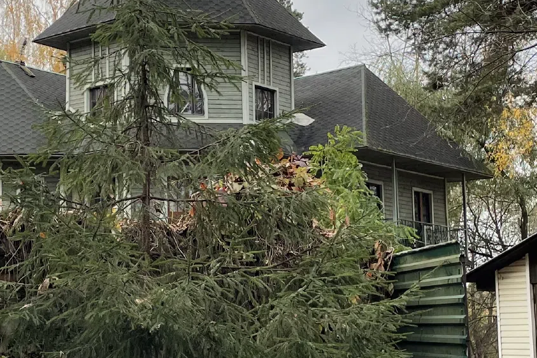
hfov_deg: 26.2
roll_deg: +1.2
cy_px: 195
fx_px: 1148
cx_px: 203
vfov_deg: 17.7
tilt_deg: +8.1
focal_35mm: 77
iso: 32
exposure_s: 1/346
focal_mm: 4.2
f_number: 1.6
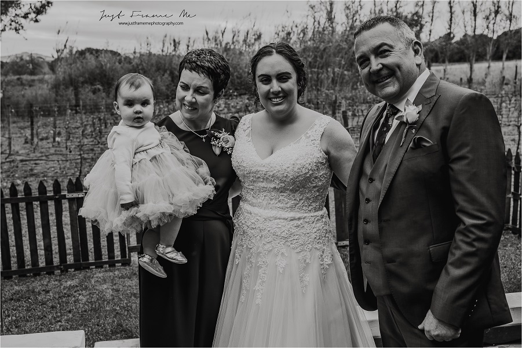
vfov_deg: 32.6
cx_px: 261
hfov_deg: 47.4
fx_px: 594
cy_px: 174
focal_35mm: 41
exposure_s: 1/100
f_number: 5.6
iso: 100
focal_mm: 41
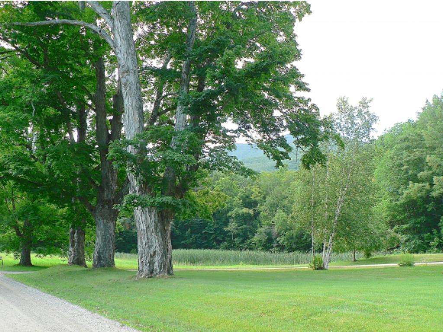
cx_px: 222
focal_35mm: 36
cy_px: 166
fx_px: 461
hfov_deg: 51.3
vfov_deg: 39.7
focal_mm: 6
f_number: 3.6
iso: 80
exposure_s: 1/100
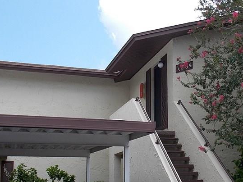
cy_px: 128
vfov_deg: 25.4
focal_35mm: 57
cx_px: 161
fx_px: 400
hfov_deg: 33.5
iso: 80
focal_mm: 5.3
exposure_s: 1/500
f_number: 3.3
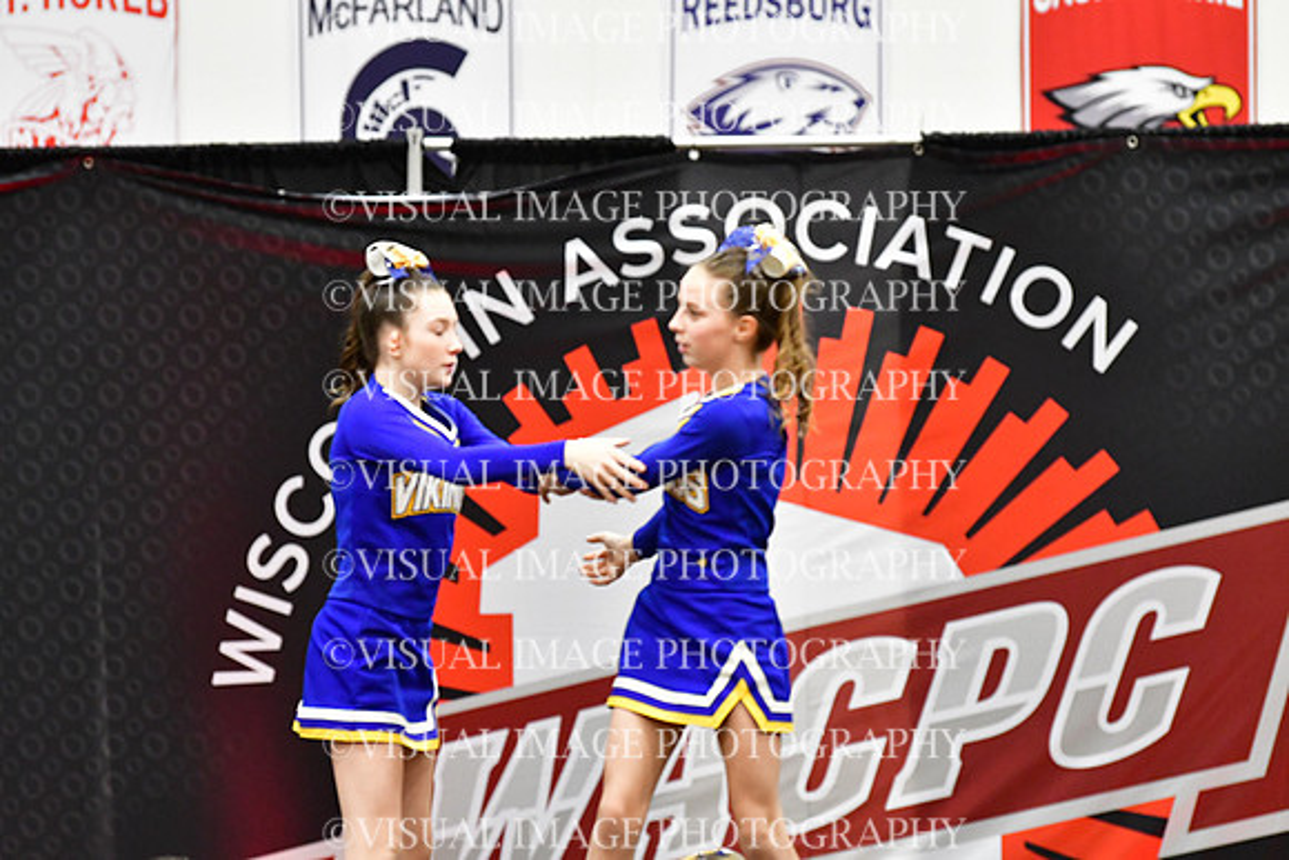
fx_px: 8595
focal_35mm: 240
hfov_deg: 8.6
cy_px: 430
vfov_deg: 5.7
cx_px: 644
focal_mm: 160
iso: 5000
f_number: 3.2
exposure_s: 1/500
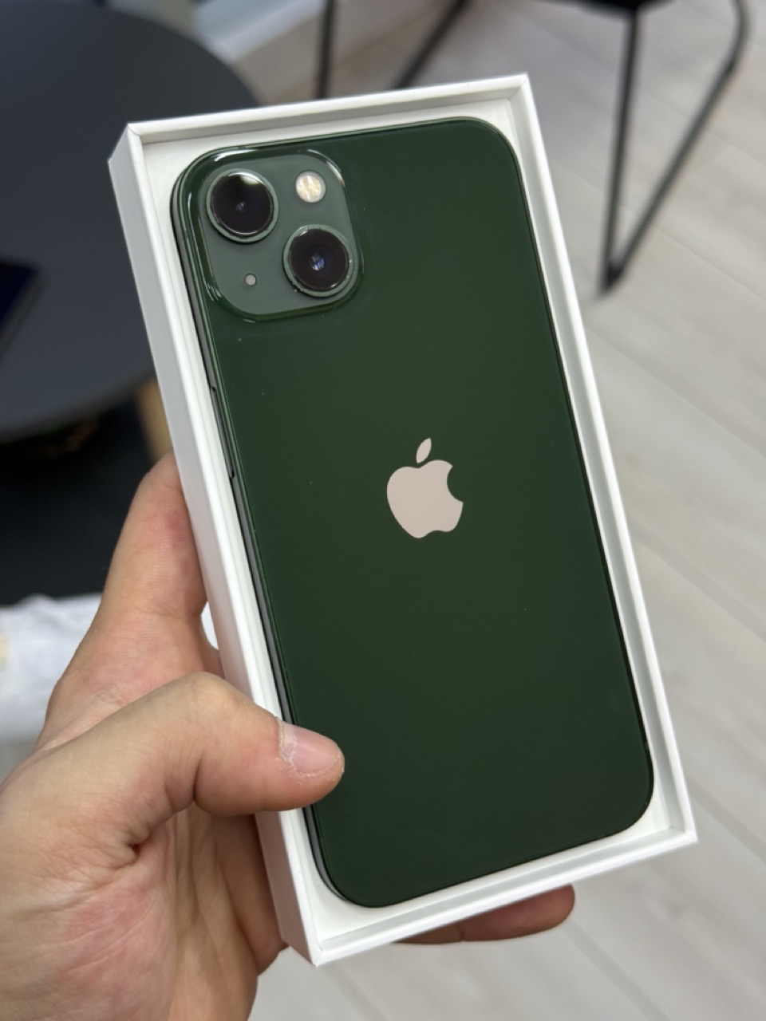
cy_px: 510
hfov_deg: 30.3
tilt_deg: -53.9
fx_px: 1416
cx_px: 383
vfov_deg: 39.7
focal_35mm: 48
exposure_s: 1/103
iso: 125
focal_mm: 6.76
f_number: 1.78
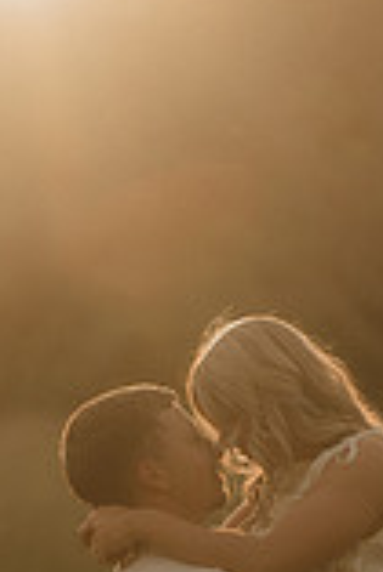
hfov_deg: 3.8
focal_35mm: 363
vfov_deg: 5.7
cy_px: 619
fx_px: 5780
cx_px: 295
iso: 250
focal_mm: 85
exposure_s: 1/2000
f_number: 2
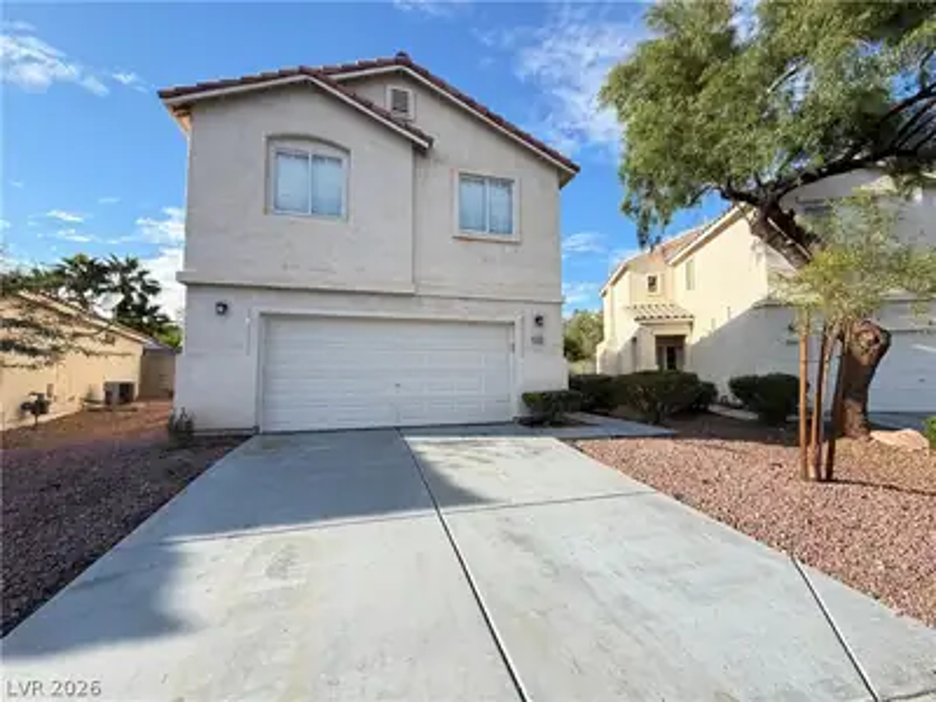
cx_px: 468
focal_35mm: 14
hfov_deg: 102.1
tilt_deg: +5.4
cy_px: 351
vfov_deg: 85.7
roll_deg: +0.7
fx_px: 379
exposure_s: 1/734
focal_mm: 2.22
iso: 40
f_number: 2.2
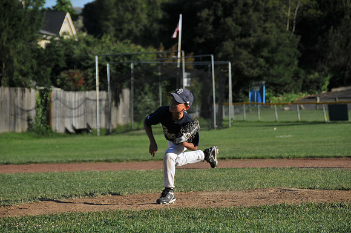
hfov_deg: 13.1
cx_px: 176
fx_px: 1533
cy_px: 116
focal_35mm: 158
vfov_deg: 8.7
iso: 200
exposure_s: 1/500
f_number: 5.3
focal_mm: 105
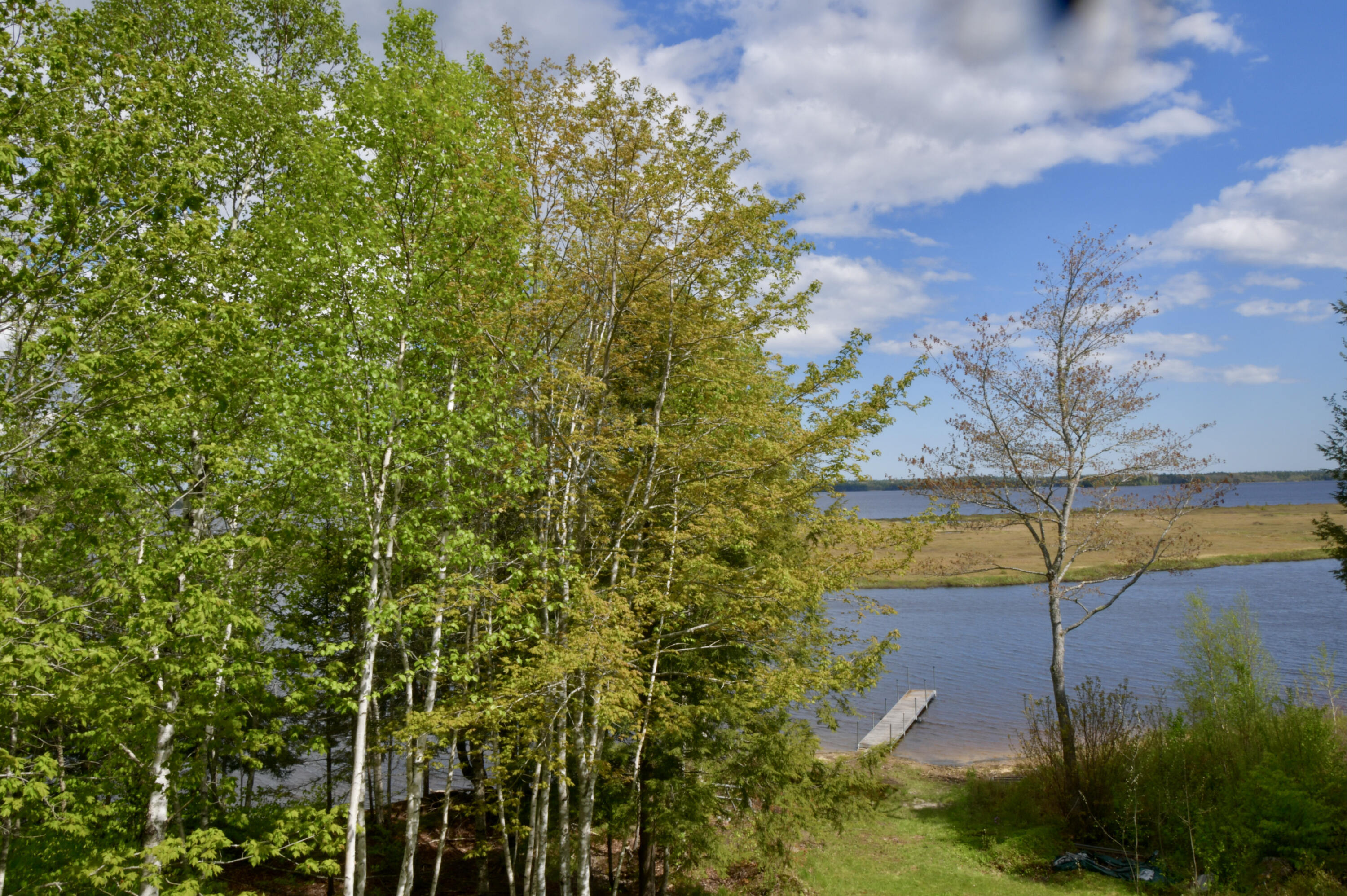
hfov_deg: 62.0
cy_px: 448
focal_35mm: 30
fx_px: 1122
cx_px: 674
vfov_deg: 43.6
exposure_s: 1/50
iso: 80
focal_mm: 20
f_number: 29
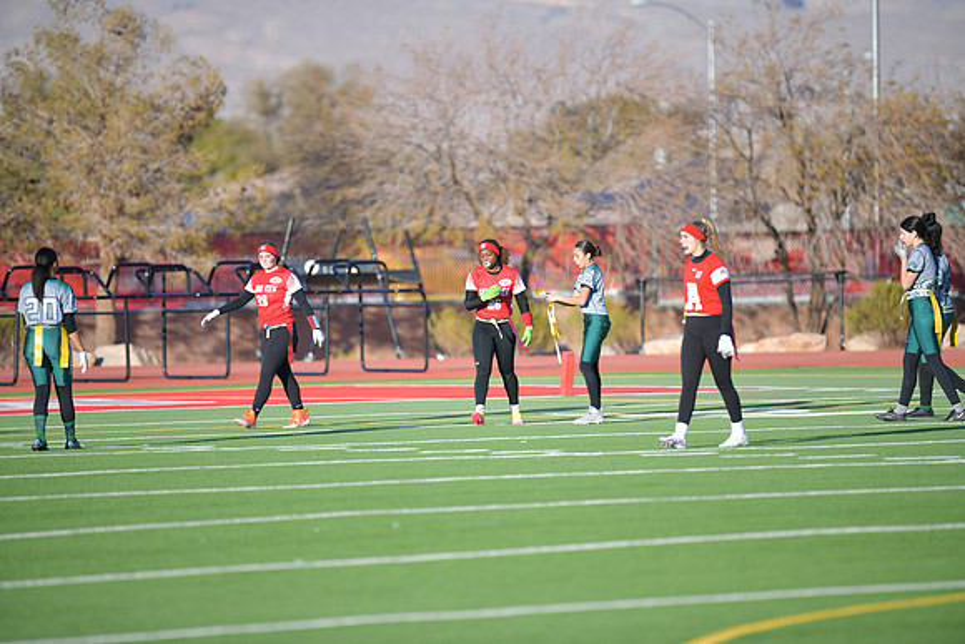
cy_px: 322
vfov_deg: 4.6
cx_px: 482
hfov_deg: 6.9
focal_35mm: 300
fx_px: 8043
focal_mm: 300
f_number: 2.8
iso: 64
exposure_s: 1/800
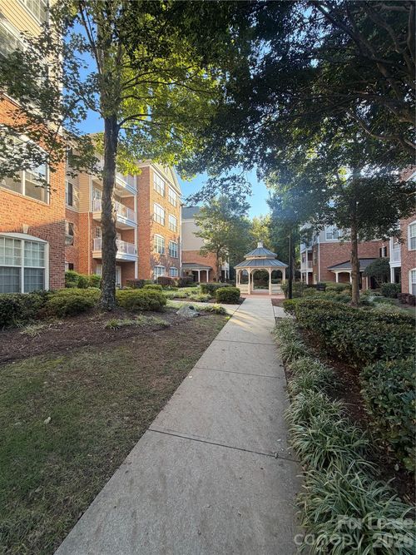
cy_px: 278
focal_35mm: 14
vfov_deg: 102.1
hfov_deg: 85.7
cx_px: 208
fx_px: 224
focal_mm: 2.22
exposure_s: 1/125
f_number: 2.2
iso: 50
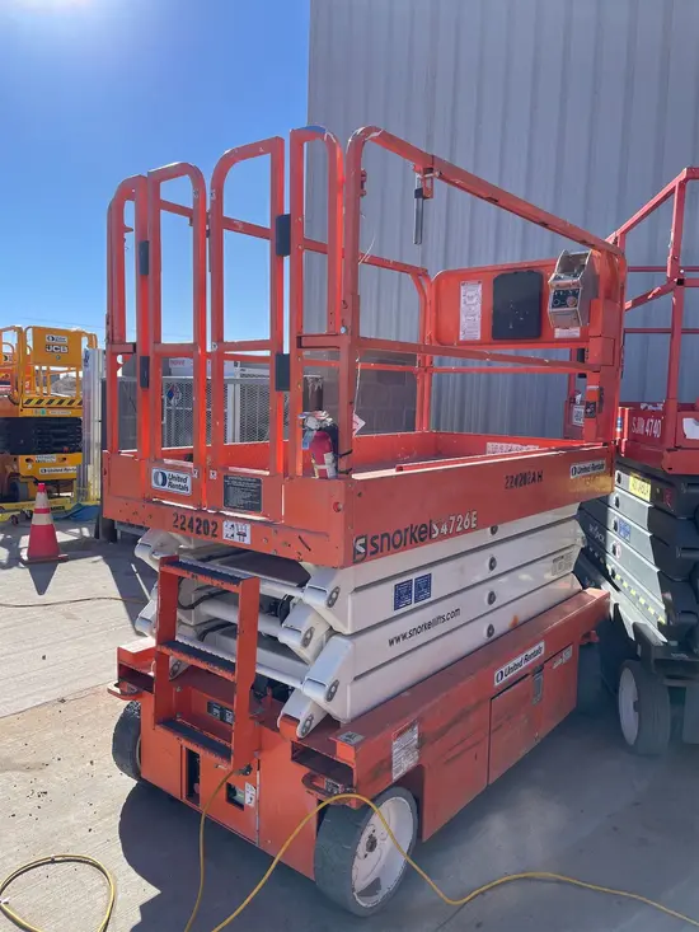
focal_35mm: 26
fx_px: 700
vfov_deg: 67.3
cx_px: 350
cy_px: 466
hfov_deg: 53.1
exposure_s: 1/2020
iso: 32
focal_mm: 4.2
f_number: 1.6
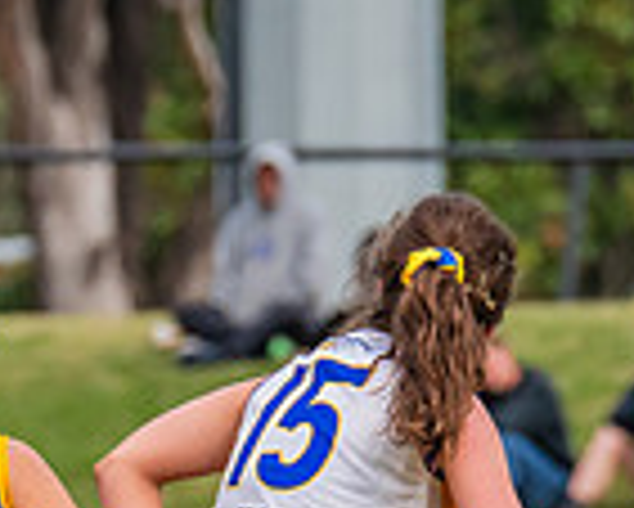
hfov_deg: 1.2
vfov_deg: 1.0
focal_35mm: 1629
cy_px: 415
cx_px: -58
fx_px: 30588
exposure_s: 1/1250
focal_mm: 330
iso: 800
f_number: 9
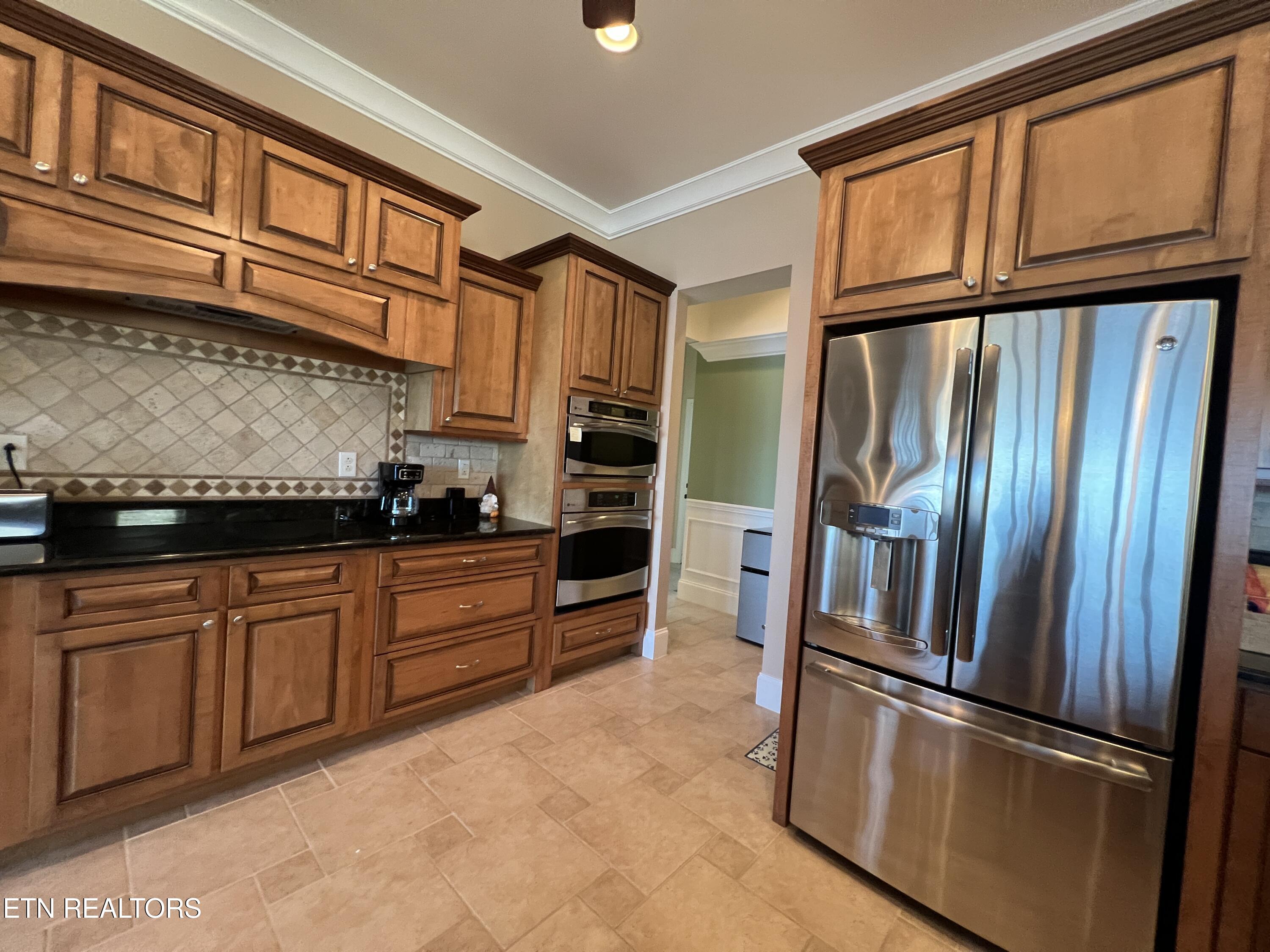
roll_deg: -3.6
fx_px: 477
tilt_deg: -1.9
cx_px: 635
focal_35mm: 13
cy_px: 476
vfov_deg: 89.9
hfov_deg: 106.2
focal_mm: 1.57
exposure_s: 1/60
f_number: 1.8
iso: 320
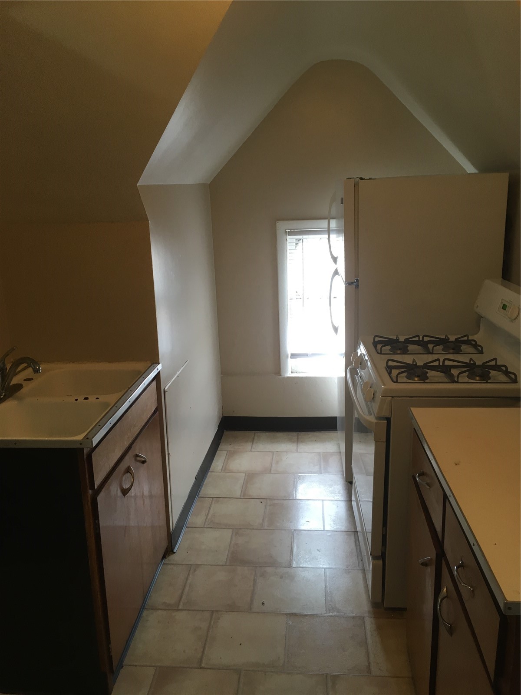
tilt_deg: -18.5
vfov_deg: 61.7
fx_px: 582
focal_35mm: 29
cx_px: 260
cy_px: 348
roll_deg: +0.9
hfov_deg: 48.2
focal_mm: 4.15
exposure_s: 1/30
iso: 64
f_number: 2.2
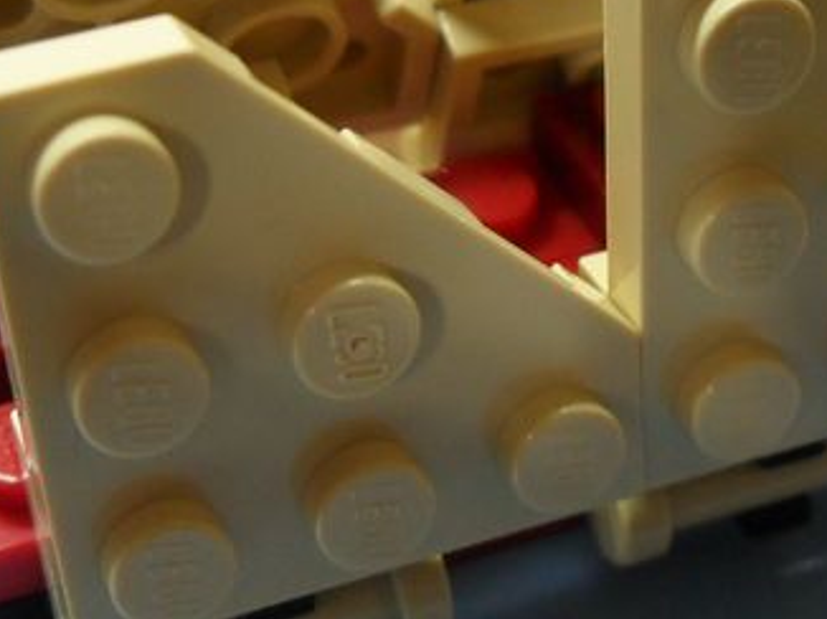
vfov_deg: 17.1
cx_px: 457
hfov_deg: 22.8
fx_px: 2053
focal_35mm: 86
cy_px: 287
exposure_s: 1/15
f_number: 2.8
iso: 200
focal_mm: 6.2
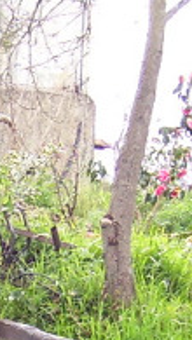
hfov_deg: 7.0
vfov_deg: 12.4
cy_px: 337
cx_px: -56
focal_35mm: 171
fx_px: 1544
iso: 80
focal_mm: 5.6
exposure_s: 1/90
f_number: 2.7
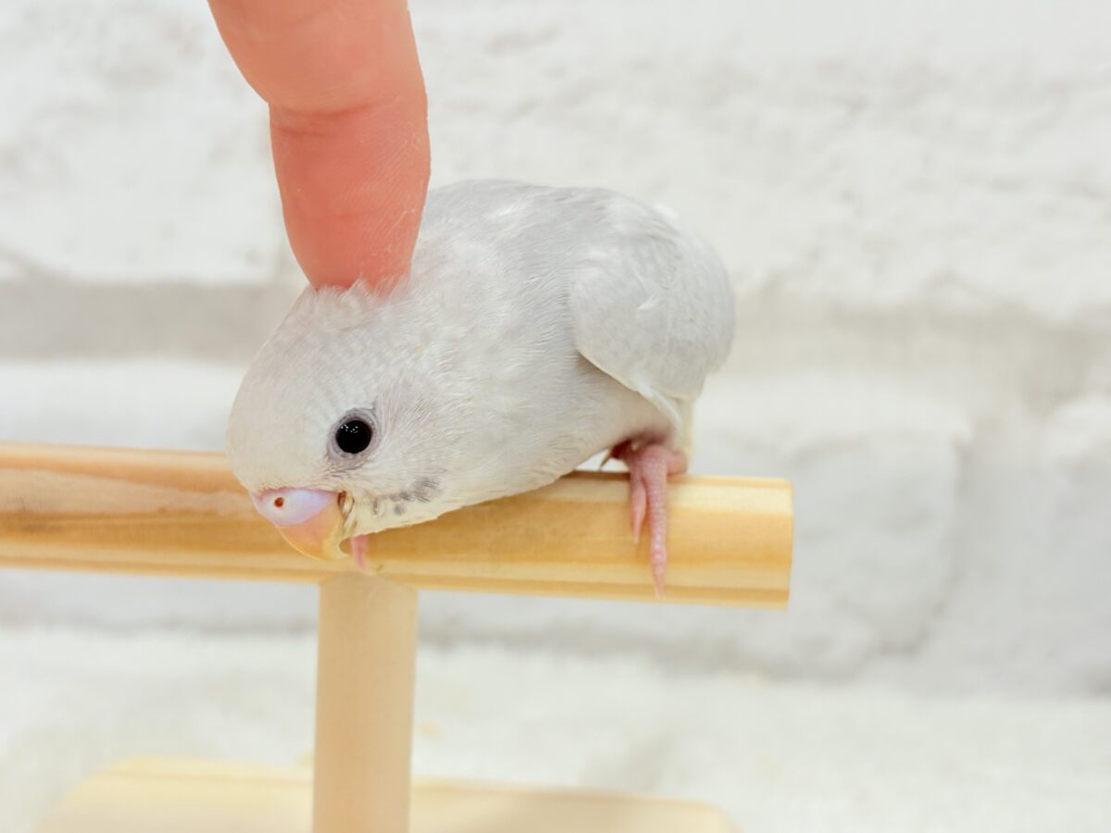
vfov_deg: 28.0
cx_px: 556
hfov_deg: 36.8
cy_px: 416
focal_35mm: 52
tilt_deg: -6.5
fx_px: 1669
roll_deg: -0.7
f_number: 1.6
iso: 64
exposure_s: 1/100
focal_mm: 5.96
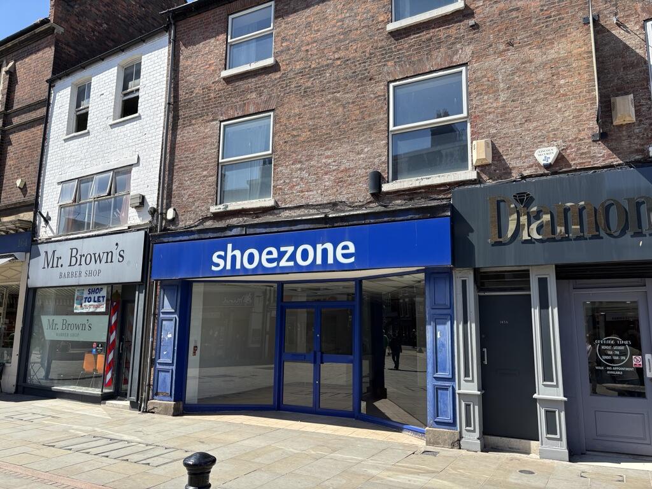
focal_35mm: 26
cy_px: 244
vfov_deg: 53.1
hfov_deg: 67.3
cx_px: 326
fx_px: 490
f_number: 1.6
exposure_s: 1/1642
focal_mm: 5.96
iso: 50
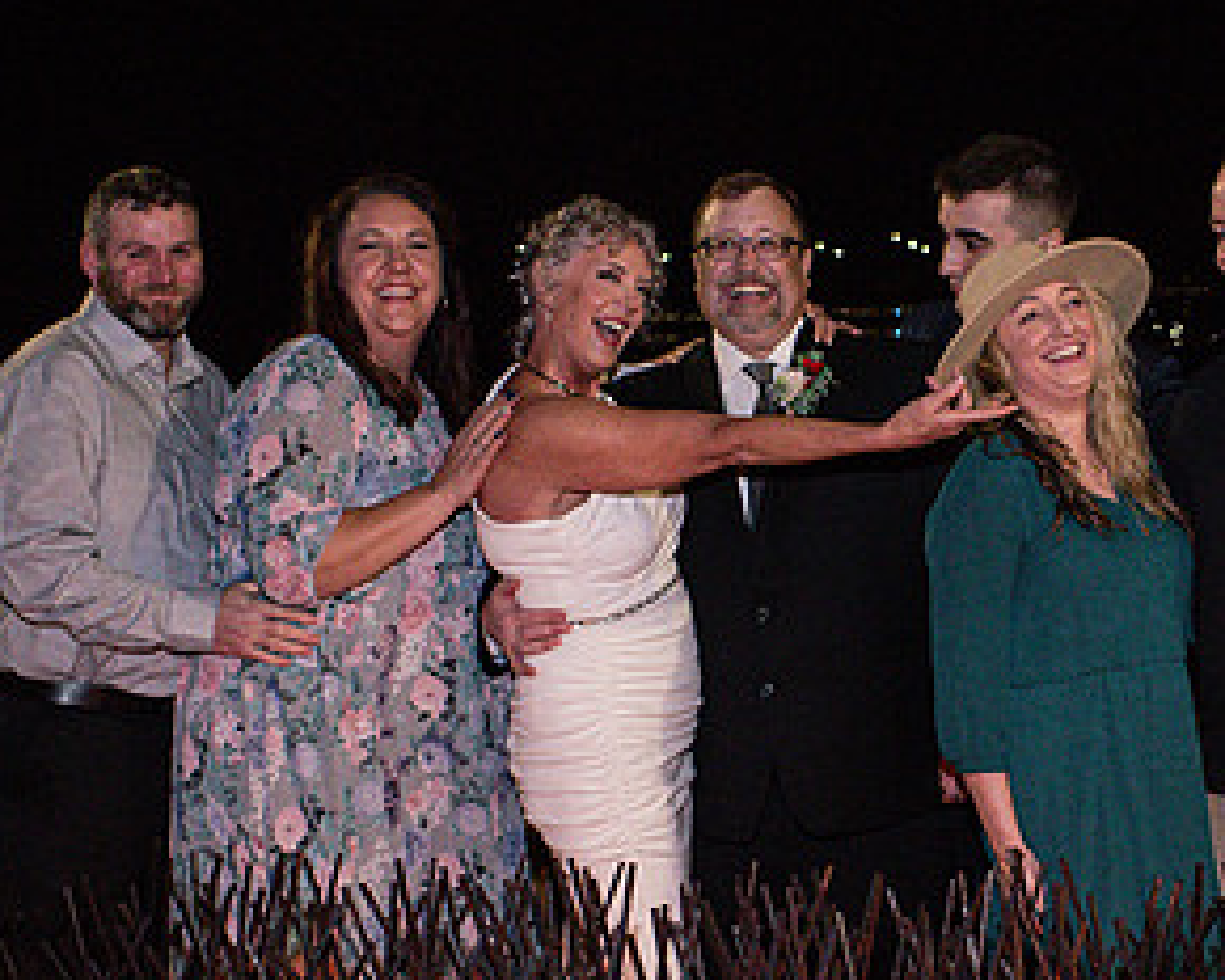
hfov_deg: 26.5
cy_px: 633
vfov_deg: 21.5
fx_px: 2574
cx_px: 881
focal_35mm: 71
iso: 2500
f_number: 5.6
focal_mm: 35
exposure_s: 1/200
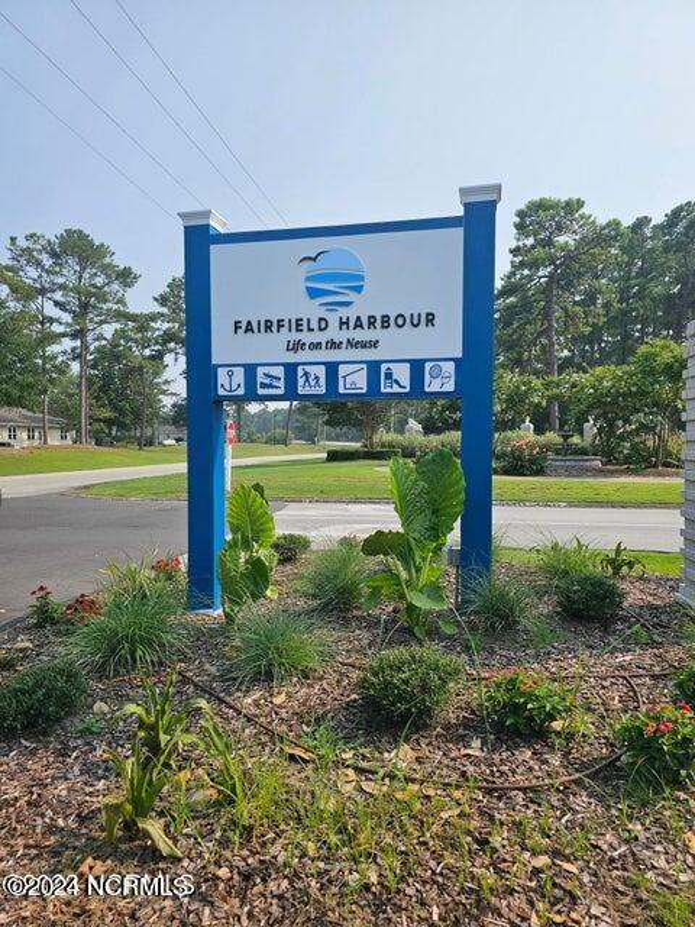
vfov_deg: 73.9
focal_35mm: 23
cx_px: 348
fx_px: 616
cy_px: 464
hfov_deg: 58.9
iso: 10
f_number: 1.7
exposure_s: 1/912
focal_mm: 6.3
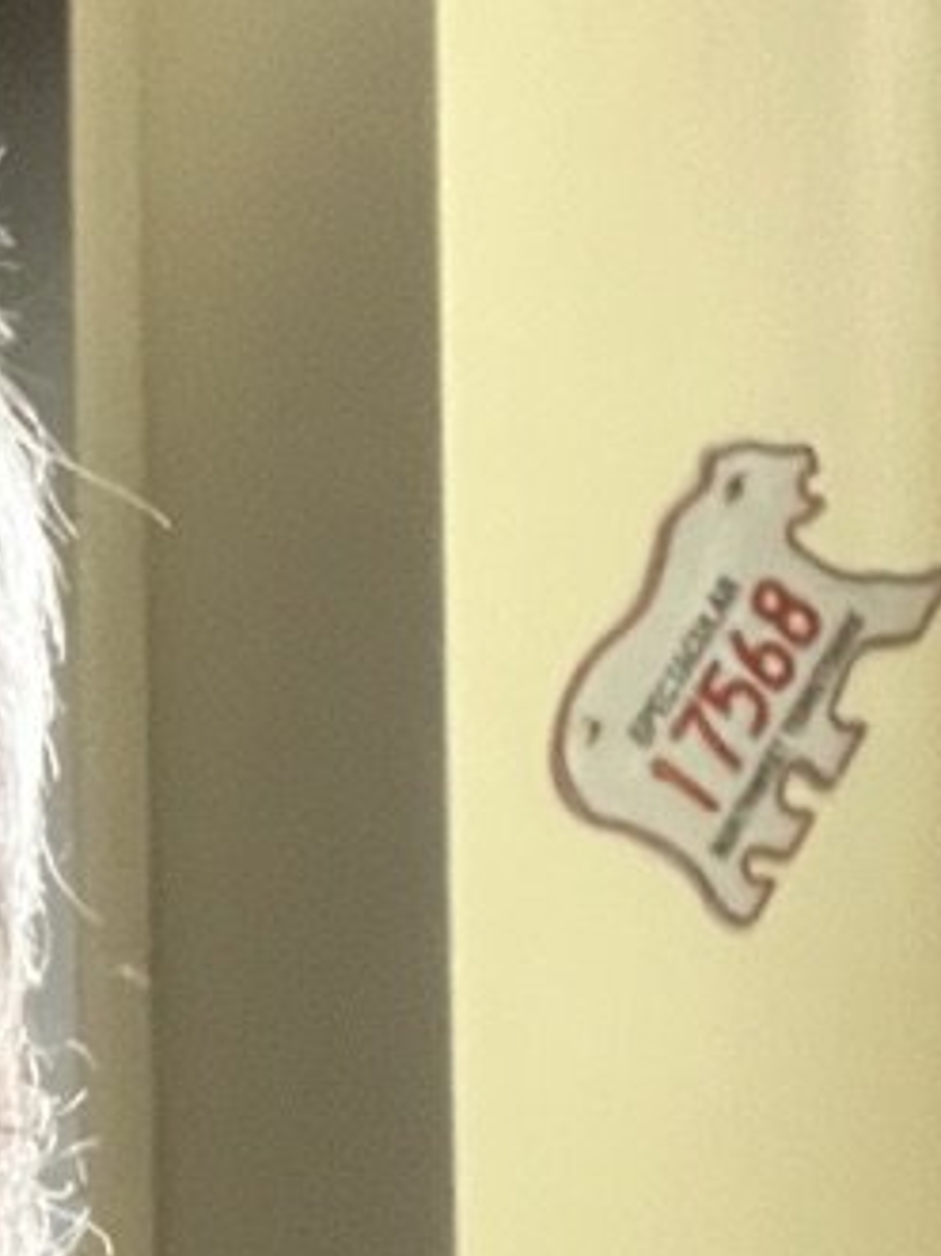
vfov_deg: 15.0
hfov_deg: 10.6
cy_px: 1495
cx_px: -1013
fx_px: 4606
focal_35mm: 127
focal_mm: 2.71
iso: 1000
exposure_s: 1/15
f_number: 2.2
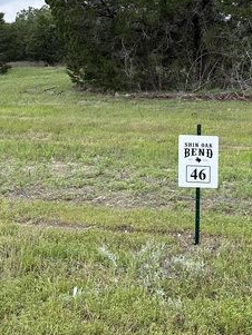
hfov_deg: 27.8
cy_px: 73
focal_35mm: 51
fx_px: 495
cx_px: 212
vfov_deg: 36.4
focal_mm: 6.86
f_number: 1.78
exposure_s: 1/1845
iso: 80
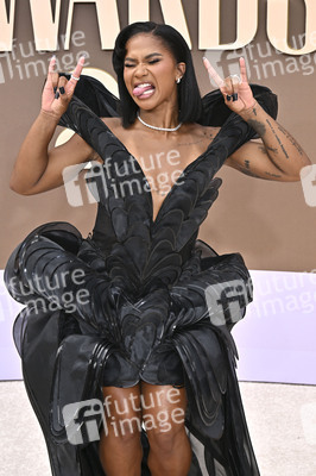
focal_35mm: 94
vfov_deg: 21.7
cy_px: 238
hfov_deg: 14.5
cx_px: 158
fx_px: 1240
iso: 400
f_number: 10
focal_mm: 94
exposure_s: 1/320
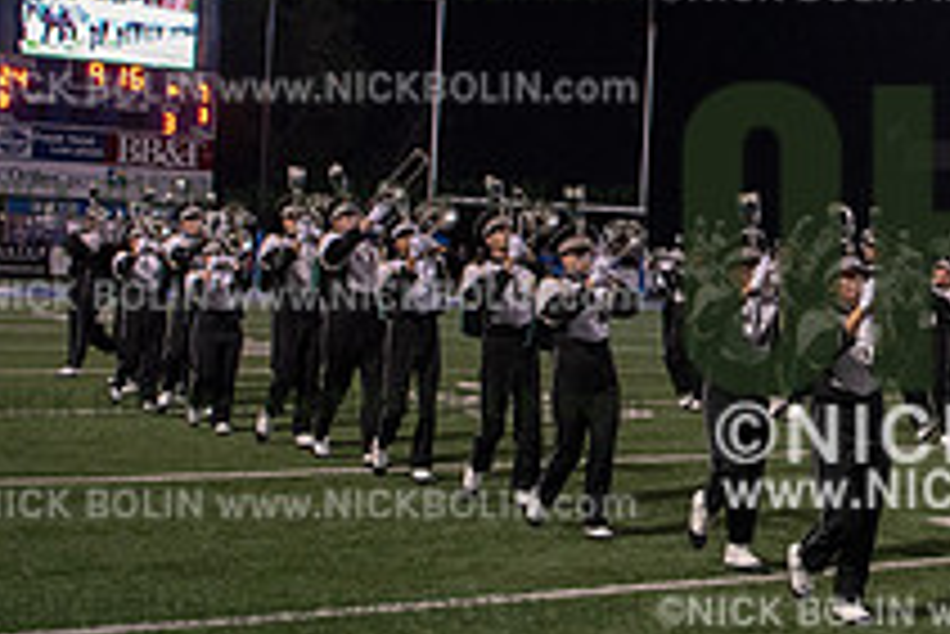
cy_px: 299
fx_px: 1743
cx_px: 1000
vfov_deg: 20.6
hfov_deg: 28.2
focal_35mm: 66
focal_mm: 24
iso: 3200
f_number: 3.2
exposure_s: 1/500
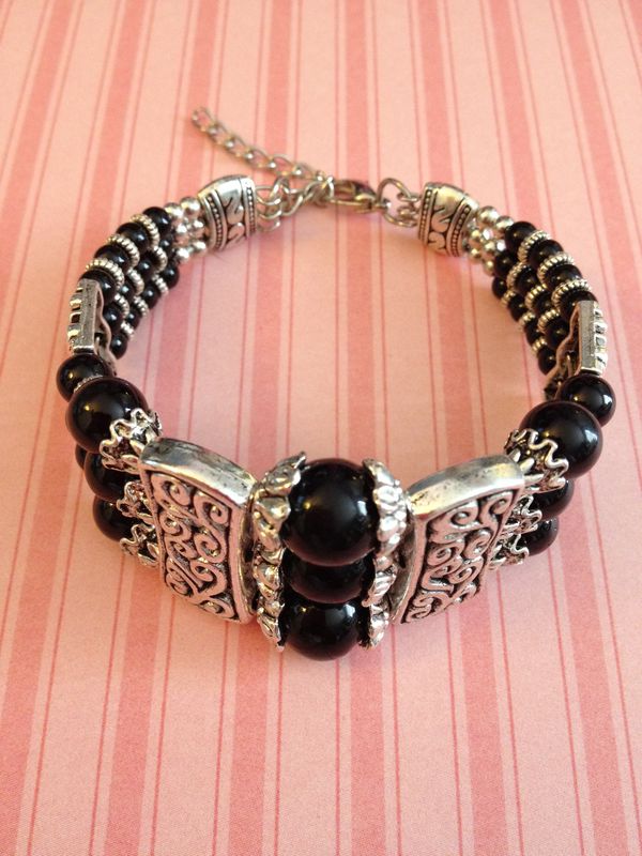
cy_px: 428
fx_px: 865
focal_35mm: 35
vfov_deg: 52.6
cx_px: 321
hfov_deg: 40.7
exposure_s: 1/20
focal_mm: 4.28
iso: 250
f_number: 2.4
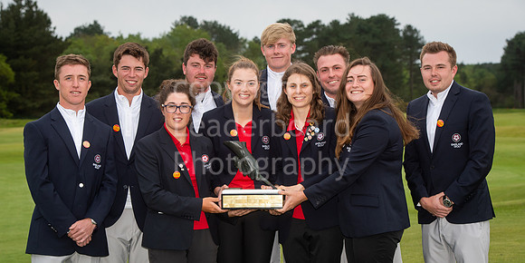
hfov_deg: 20.3
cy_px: 152
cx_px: 260
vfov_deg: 10.2
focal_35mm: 108
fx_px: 1469
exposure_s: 1/250
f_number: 8
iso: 500
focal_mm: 100
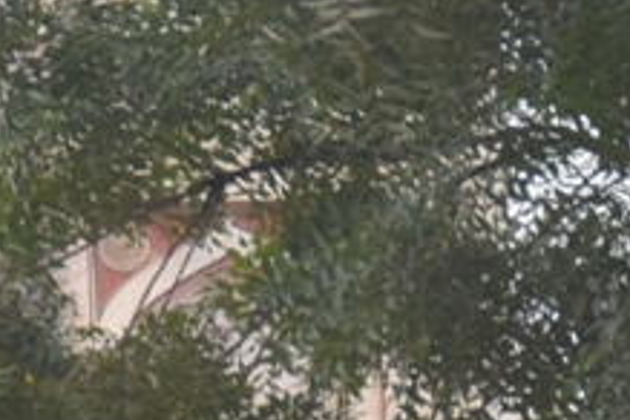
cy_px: -132
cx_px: -475
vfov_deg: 3.0
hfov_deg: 4.4
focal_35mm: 462
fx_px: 8092
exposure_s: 1/125
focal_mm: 45
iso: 800
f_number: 5.6
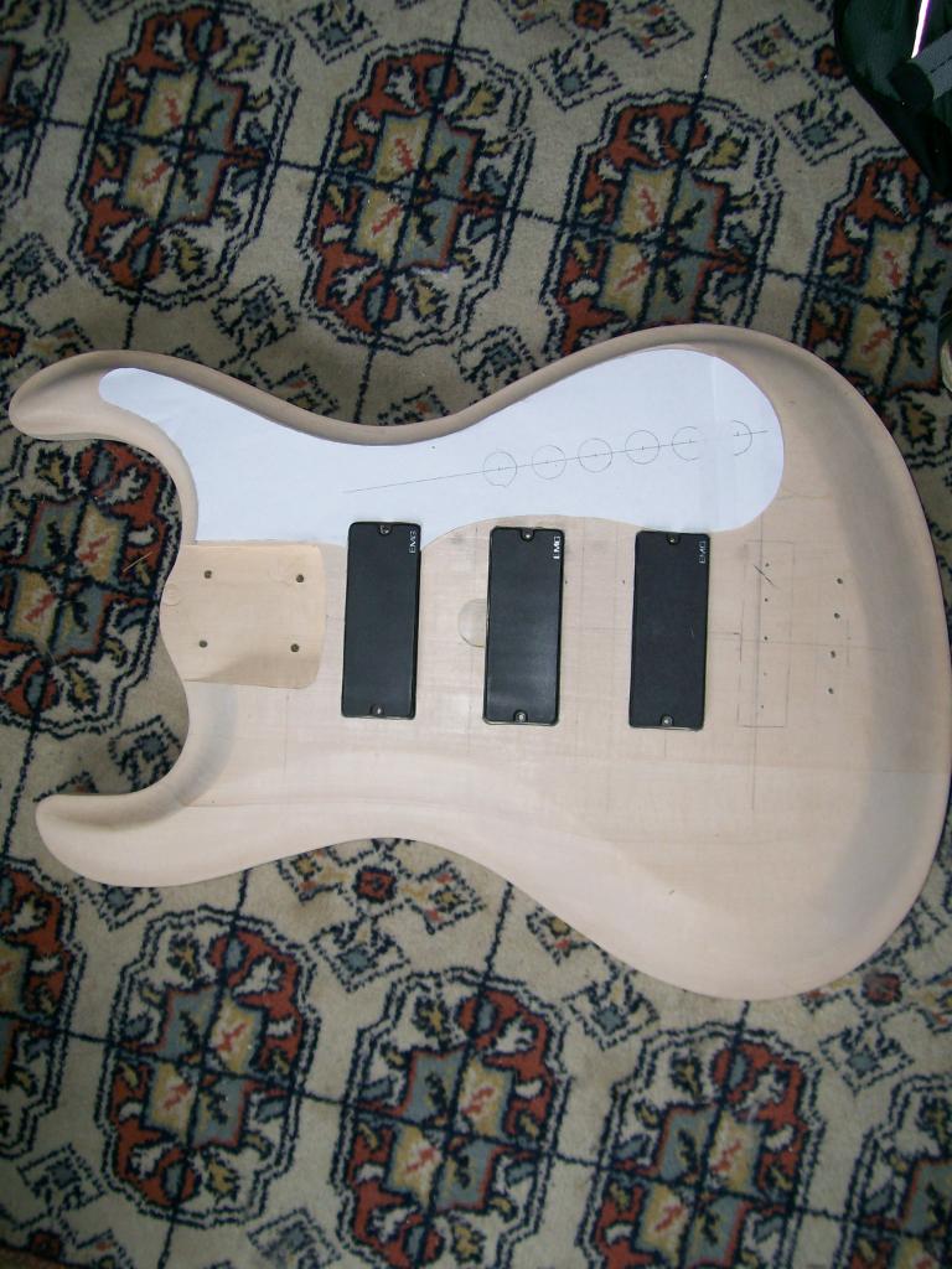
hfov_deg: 39.7
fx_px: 1320
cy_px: 634
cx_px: 476
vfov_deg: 51.4
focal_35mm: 36
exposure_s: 1/64
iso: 80
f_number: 2.7
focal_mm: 6
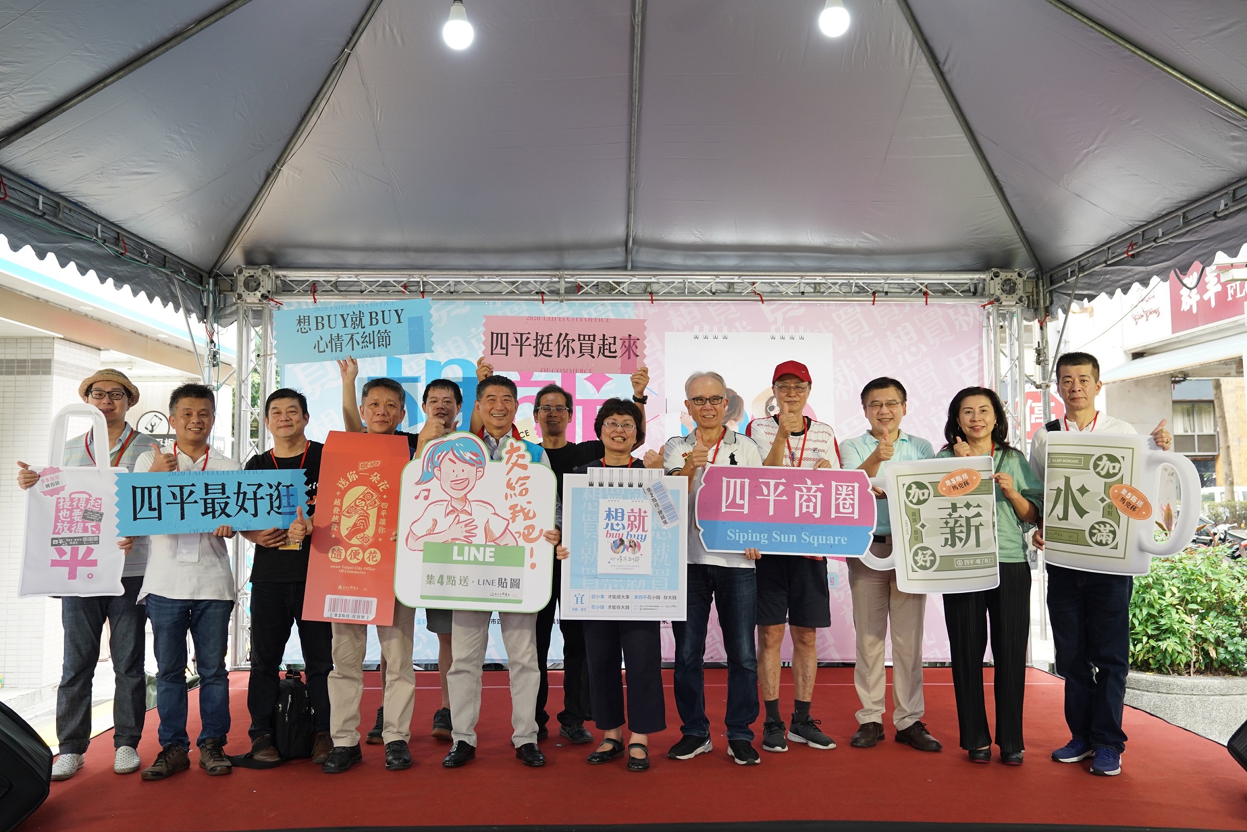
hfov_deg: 60.3
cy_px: 416
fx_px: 1074
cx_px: 624
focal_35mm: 31
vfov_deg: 42.3
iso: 800
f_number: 4
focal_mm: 31
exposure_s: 1/160
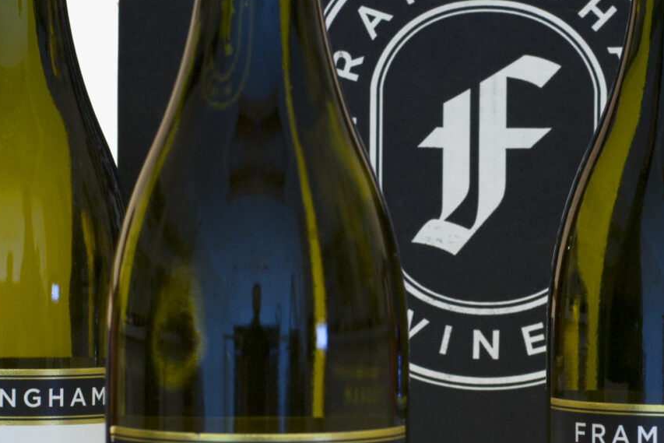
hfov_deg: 9.1
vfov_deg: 6.1
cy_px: 260
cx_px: 525
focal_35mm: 225
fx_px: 4150
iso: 100
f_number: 8
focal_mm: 50
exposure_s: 1/2
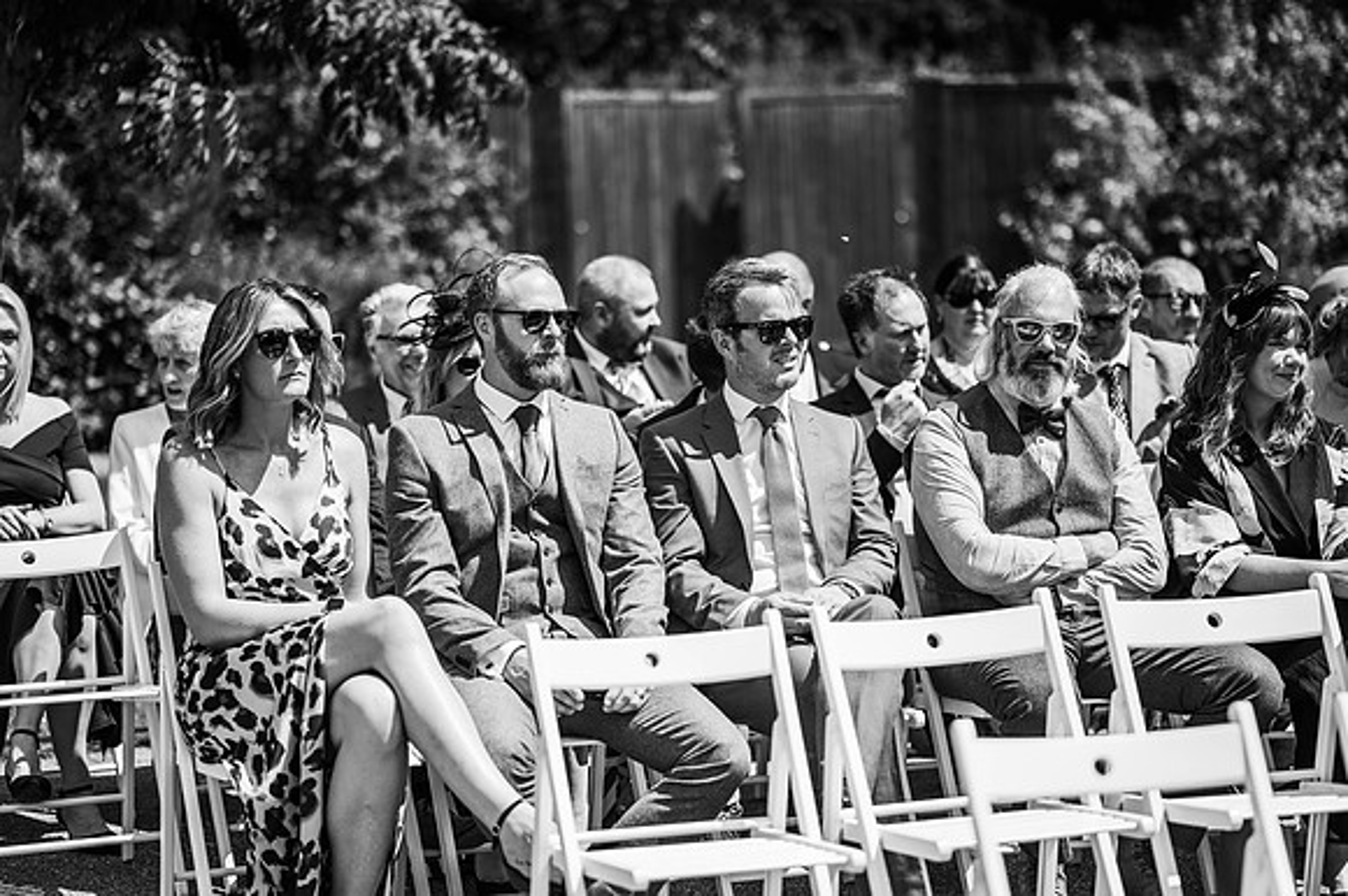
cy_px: 448
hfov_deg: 23.9
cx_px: 674
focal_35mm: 85
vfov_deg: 16.1
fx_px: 3181
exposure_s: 1/5000
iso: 100
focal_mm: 85
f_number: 2
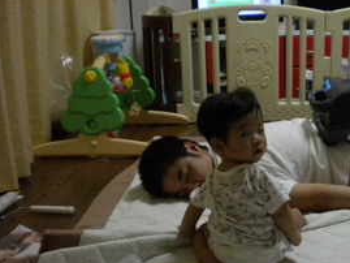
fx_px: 526
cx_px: 258
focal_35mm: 52
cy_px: 181
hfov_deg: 36.1
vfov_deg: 27.8
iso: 400
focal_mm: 6.3
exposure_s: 1/44.6
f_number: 3.1
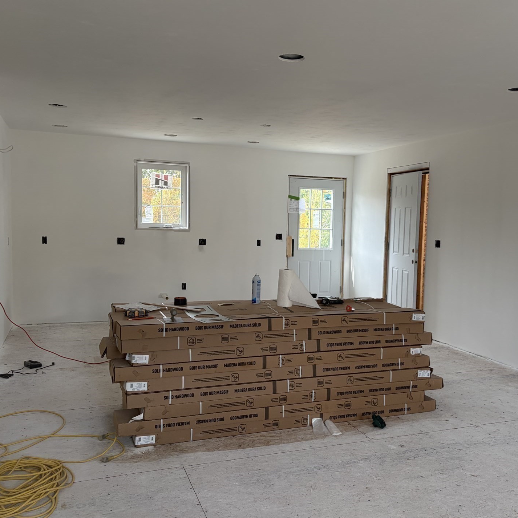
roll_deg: -0.8
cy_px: 262
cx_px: 300
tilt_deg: -4.6
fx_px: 559
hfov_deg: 49.5
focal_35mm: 33
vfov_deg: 49.7
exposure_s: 1/121
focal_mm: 5.96
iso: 64
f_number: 1.6
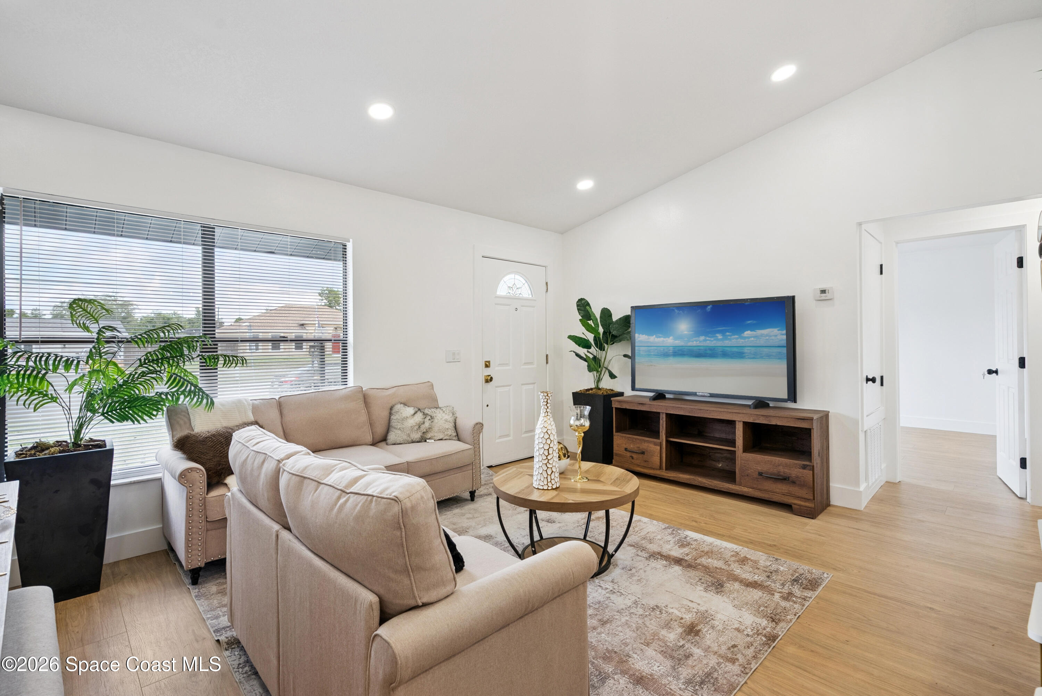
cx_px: 521
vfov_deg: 73.8
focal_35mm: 16
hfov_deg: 96.7
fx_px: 463
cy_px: 348
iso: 500
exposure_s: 1/50
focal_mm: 16
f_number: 9
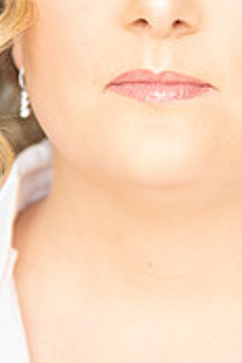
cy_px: -17
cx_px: 153
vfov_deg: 11.2
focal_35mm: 181
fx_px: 1825
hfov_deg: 7.6
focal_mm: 70
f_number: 2.8
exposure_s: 1/160
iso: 400
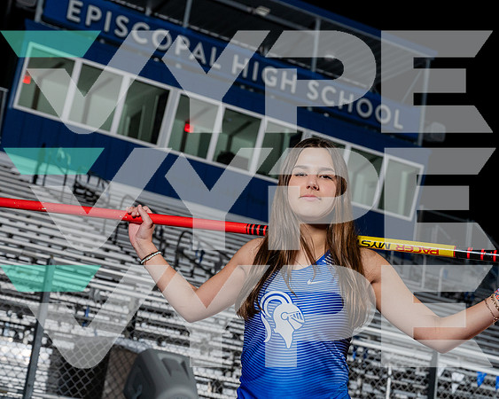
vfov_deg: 20.2
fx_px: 1120
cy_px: 193
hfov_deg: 25.1
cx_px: 238
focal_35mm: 76
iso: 1250
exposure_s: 1/250
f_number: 5.6
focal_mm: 59
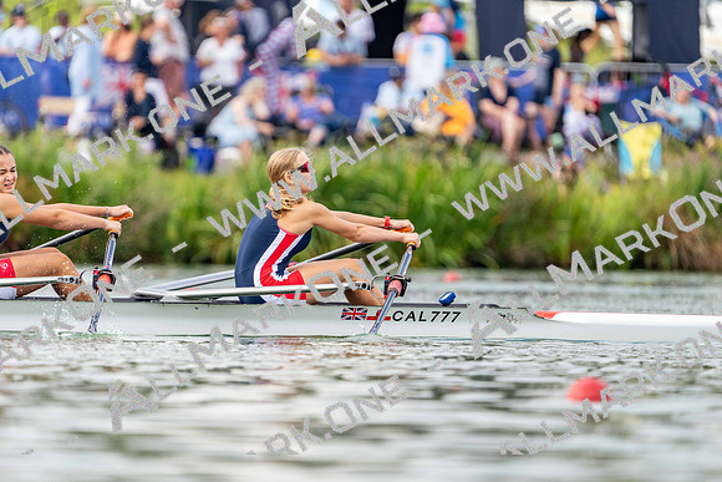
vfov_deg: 2.3
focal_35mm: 600
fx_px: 12036
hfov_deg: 3.4
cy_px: 241
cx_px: 361
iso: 800
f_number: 6.3
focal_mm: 600
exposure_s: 1/1600
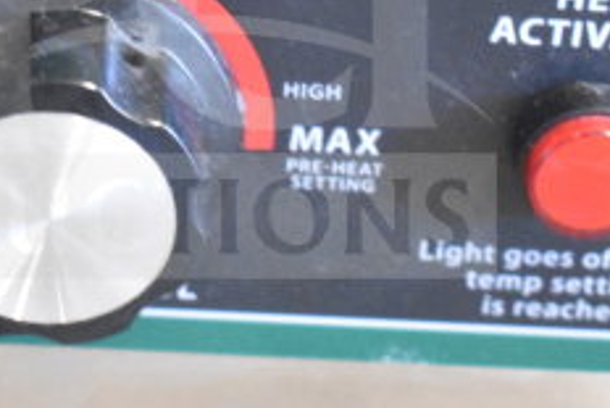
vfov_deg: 8.7
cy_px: 70
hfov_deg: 13.0
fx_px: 2679
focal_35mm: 158
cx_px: 200
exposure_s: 1/60
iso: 10000
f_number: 4.8
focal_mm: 40
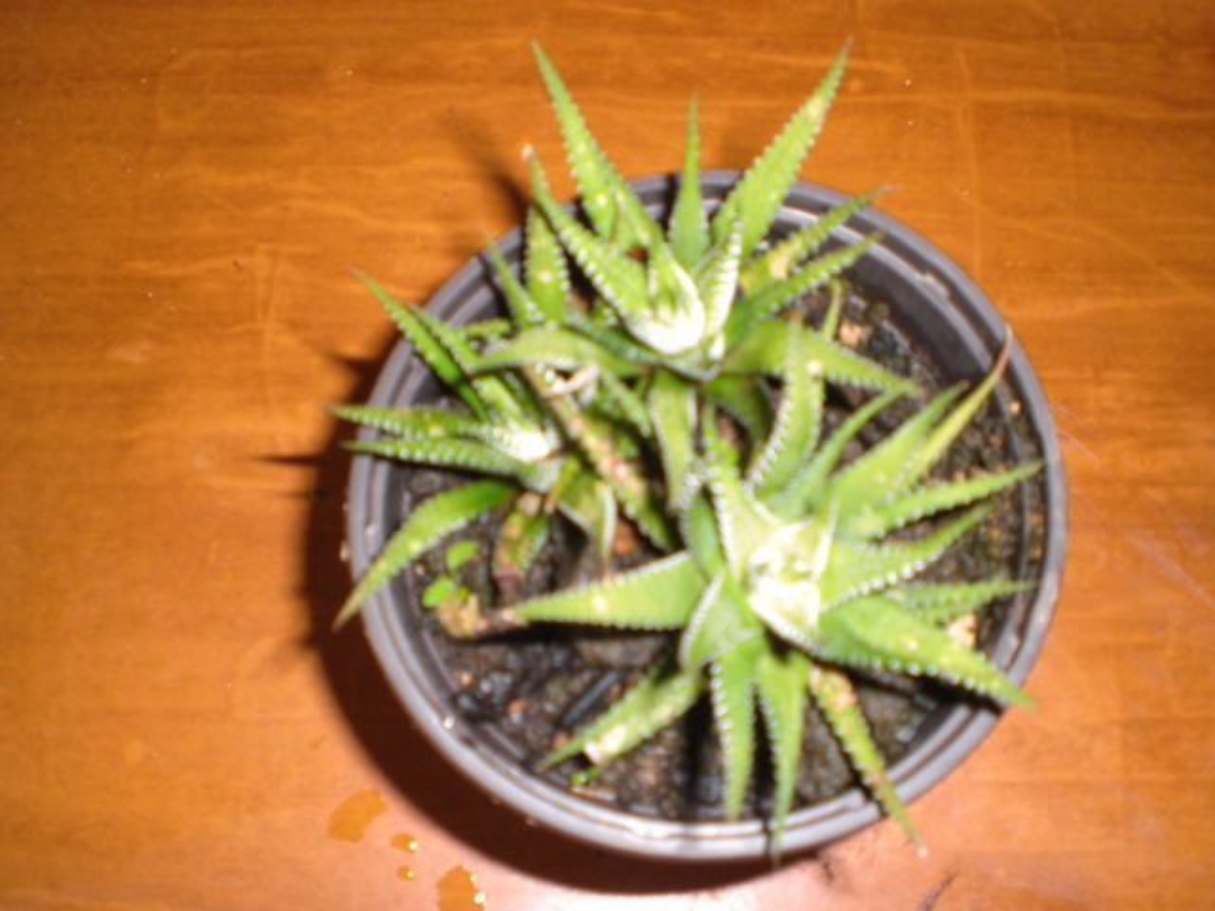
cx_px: 608
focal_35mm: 38
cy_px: 456
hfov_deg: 49.0
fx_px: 1334
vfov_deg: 37.7
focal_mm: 6.3
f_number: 3.1
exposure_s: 1/60
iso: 200
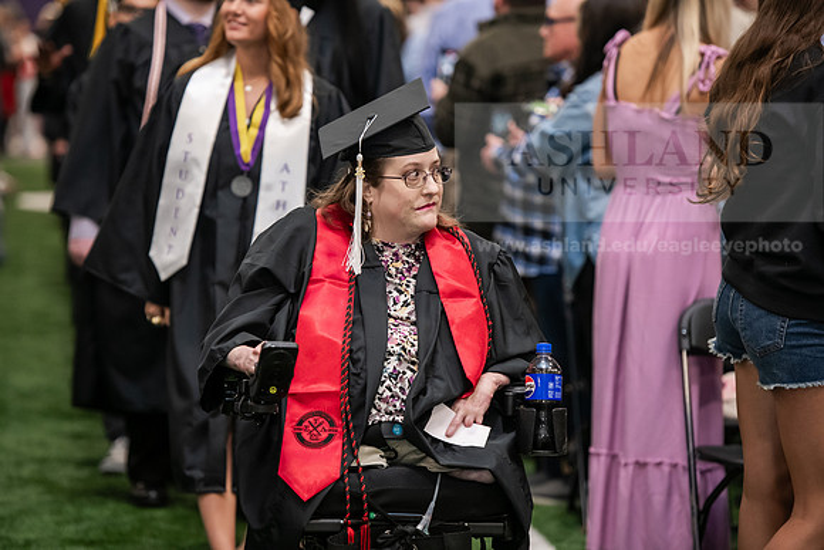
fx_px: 3663
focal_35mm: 160
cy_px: 275
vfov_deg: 8.6
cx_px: 412
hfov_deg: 12.8
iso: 2500
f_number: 3.2
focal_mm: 160
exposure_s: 1/200
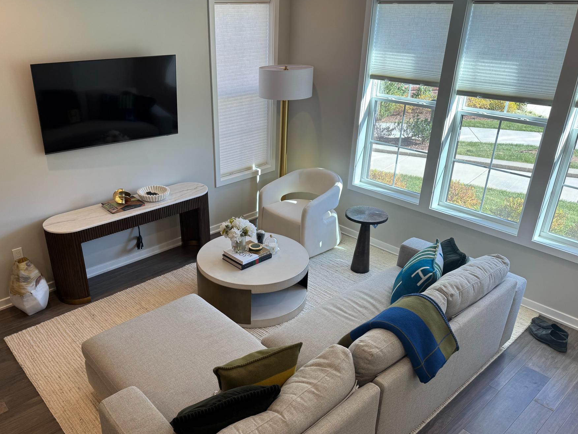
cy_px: 239
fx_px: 468
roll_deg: +0.9
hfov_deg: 63.1
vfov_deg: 49.7
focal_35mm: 28
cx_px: 243
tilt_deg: -25.8
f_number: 1.78
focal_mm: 6.76
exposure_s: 1/120
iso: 50
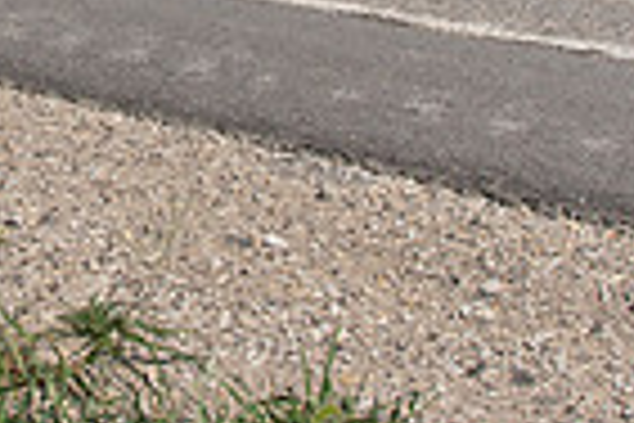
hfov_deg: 19.9
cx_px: -9
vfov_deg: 13.0
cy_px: -223
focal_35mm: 99
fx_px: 1743
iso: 200
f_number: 7.1
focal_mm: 24
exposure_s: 1/2000
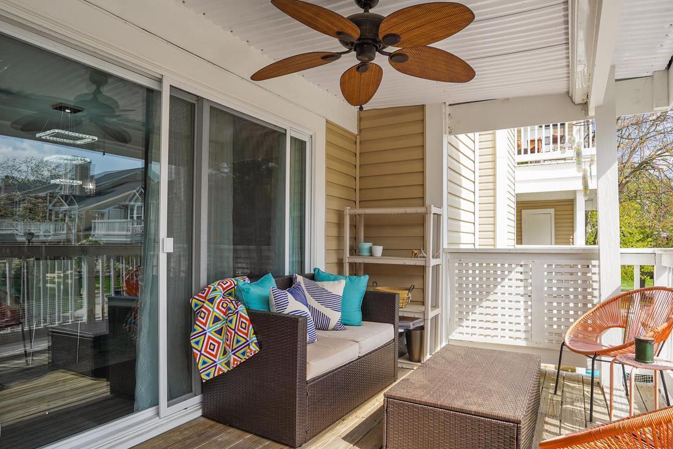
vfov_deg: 59.4
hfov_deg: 81.2
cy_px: 244
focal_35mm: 21
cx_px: 353
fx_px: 392
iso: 100
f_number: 8
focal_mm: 16
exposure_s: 1/80
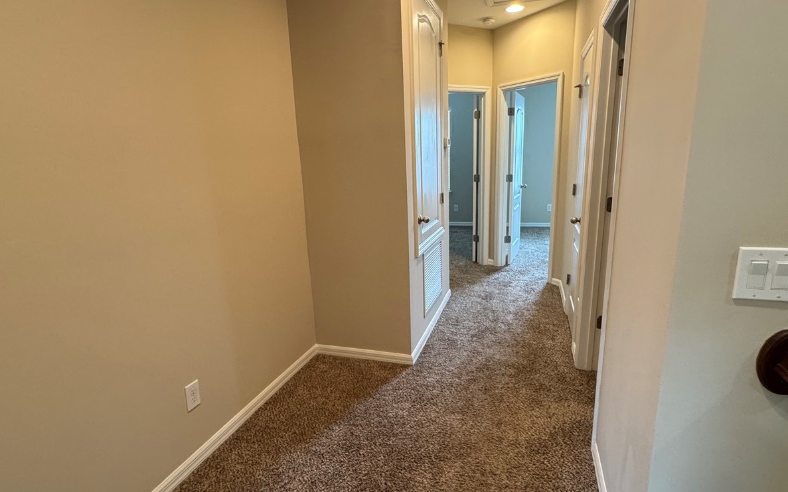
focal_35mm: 20
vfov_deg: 59.6
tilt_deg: -13.7
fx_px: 430
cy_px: 254
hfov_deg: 85.1
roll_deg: +3.1
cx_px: 395
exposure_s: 1/60
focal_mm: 2.22
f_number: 2.2
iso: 250
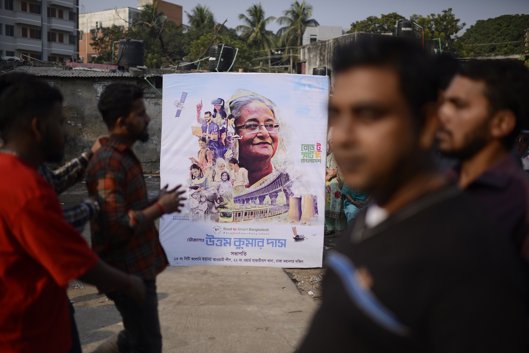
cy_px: 176
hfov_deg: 54.4
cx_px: 264
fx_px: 514
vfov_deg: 37.9
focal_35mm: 35
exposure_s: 1/8000
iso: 125
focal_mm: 35
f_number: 1.4
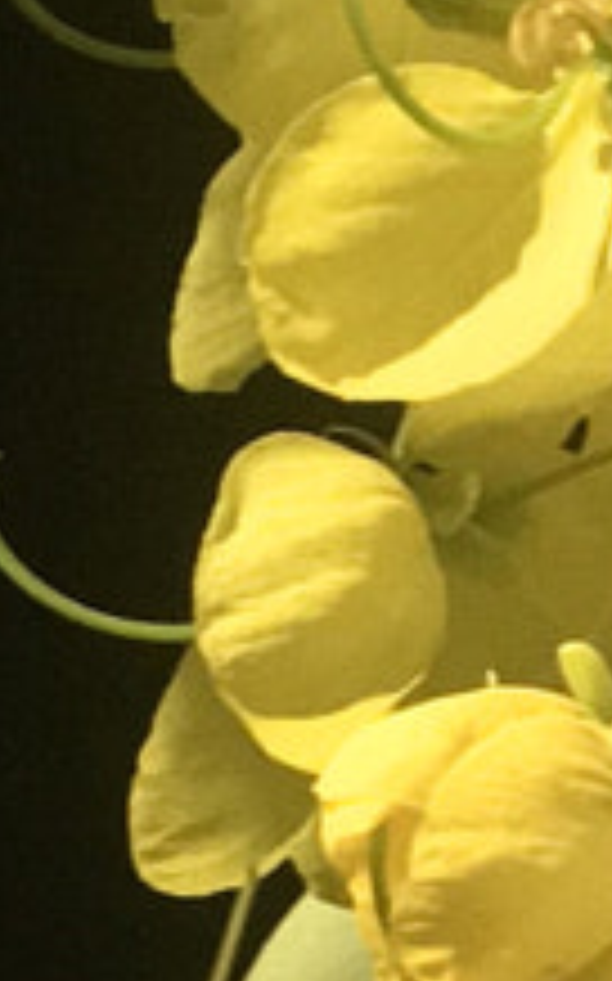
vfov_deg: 9.6
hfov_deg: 6.0
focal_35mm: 218
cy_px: 410
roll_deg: -2.6
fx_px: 5825
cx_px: 702
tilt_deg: +32.7
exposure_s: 1/17
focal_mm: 3.99
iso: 250
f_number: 1.8
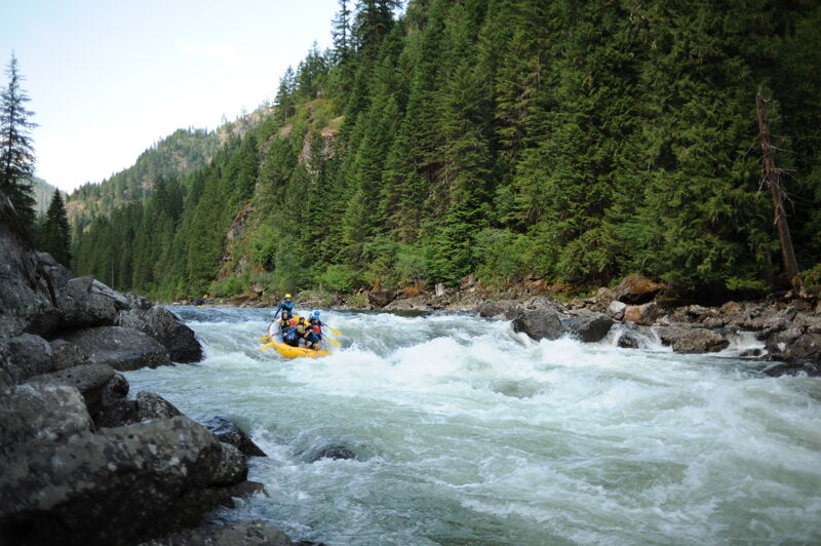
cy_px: 273
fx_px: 798
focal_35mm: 35
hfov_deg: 54.5
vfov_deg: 37.8
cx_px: 410
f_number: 2.2
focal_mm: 35
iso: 200
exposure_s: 1/800
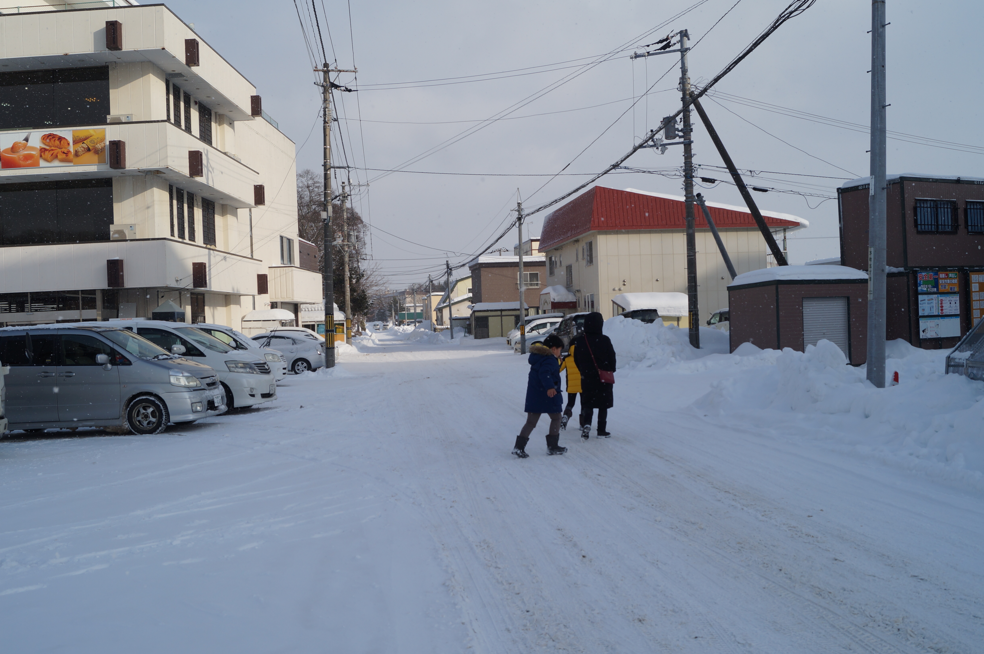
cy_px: 327
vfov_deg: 39.9
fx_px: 901
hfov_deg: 57.3
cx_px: 492
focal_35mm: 33
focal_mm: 22
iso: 100
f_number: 8
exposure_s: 1/500
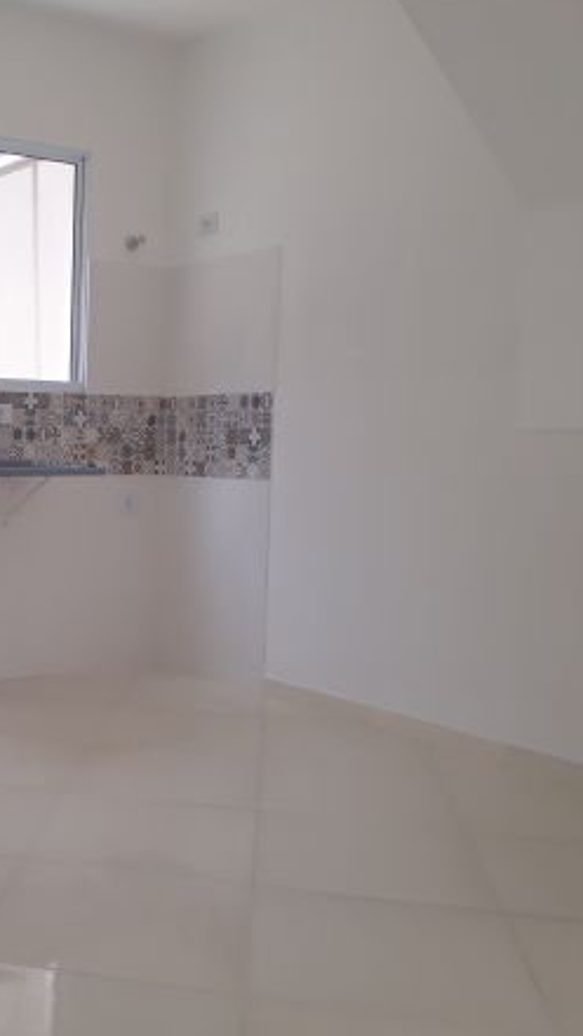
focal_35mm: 40
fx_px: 1100
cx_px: -21
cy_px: 514
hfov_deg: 27.7
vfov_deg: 50.5
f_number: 1.9
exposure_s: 1/211
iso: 40
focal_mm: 3.6
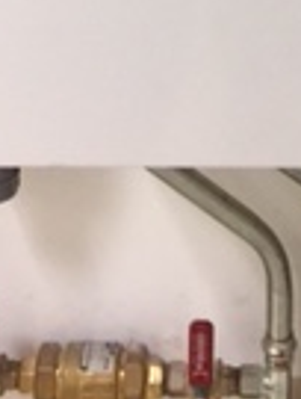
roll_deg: +0.3
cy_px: -544
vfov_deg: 11.8
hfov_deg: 10.8
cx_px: 245
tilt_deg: -6.9
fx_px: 1581
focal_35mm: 137
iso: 50
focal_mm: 4.15
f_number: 2.2
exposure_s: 1/33
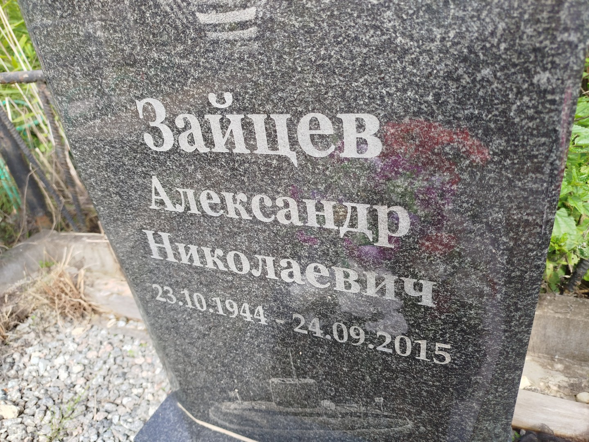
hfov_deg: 71.6
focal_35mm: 24
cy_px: 221
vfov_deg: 56.8
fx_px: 408
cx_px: 294
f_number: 1.7
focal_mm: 5.31
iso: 50
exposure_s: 1/219
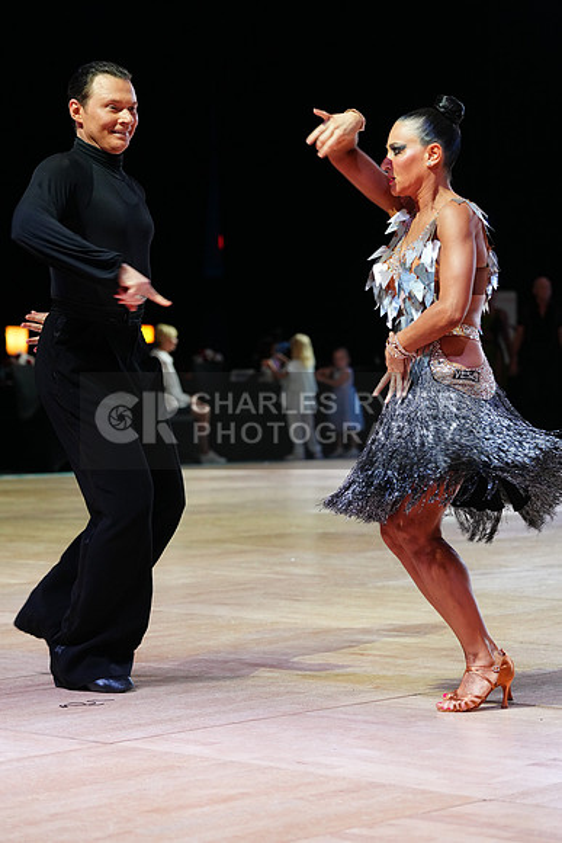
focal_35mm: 99
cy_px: 422
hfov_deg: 13.8
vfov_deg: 20.6
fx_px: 2317
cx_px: 281
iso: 2500
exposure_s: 1/320
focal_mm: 99
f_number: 4
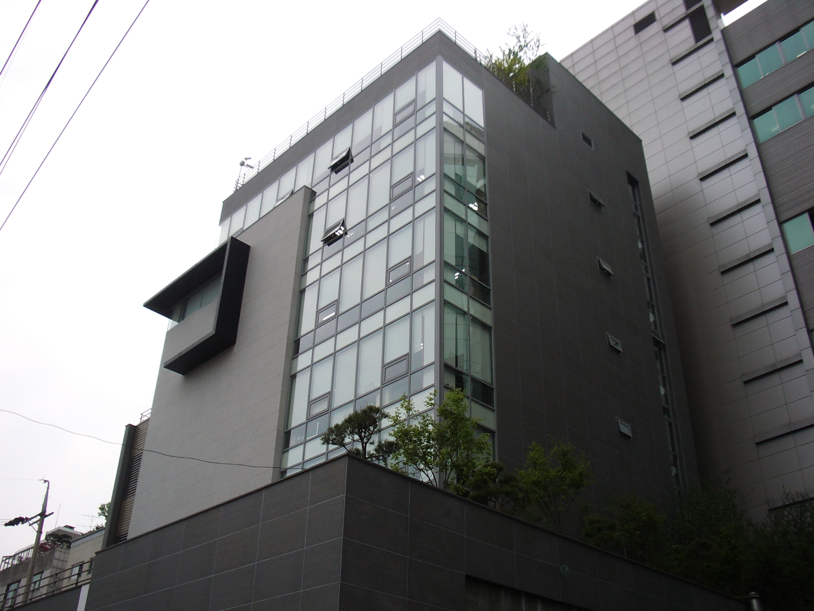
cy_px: 306
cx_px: 407
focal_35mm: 35
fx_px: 823
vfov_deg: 40.7
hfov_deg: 52.6
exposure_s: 1/200
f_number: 4.3
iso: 80
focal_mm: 5.8
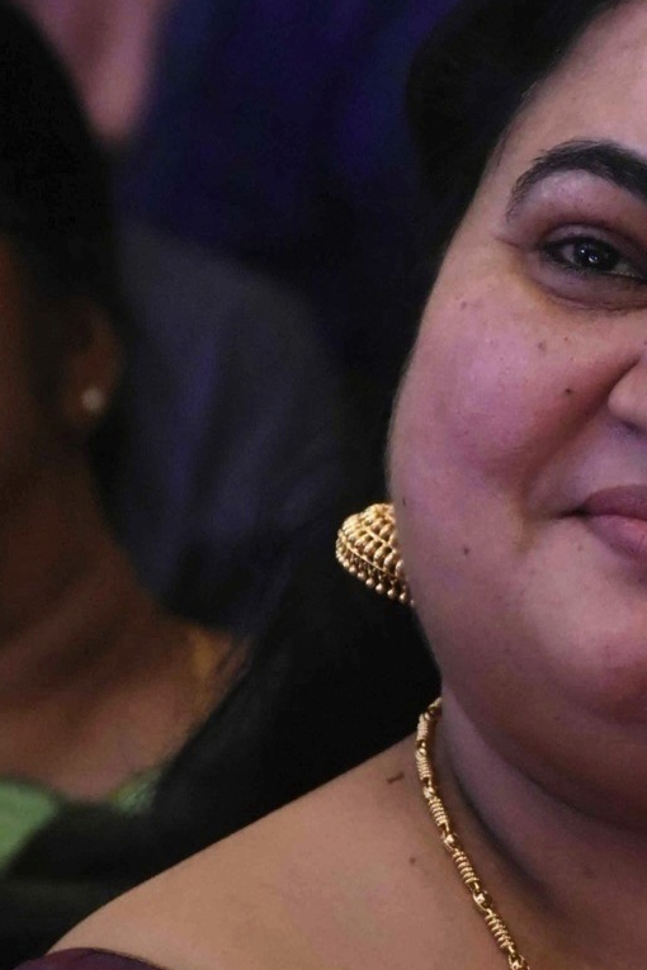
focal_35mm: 535
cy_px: 335
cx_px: 741
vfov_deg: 3.9
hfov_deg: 2.6
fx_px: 14422
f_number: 5.6
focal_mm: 140
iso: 8000
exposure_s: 1/100
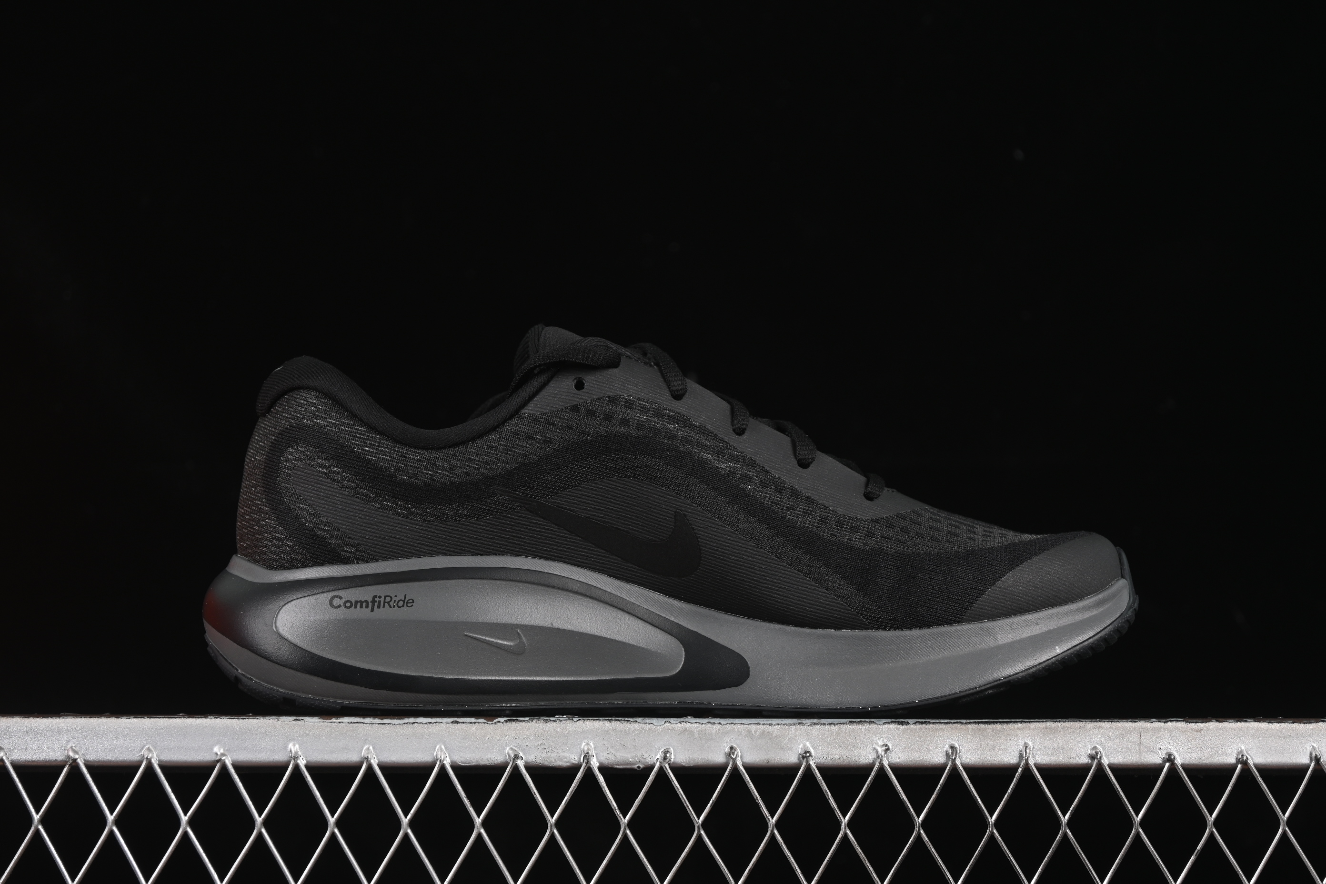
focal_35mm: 75
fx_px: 2762
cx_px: 663
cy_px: 442
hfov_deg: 27.0
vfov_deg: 18.2
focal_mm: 50
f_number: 6.3
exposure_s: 1/50
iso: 160
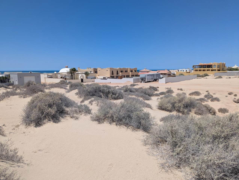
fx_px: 166
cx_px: 120
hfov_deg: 71.5
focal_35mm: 24
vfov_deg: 56.9
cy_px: 90
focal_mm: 6.81
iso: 52
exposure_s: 1/3058
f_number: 1.85
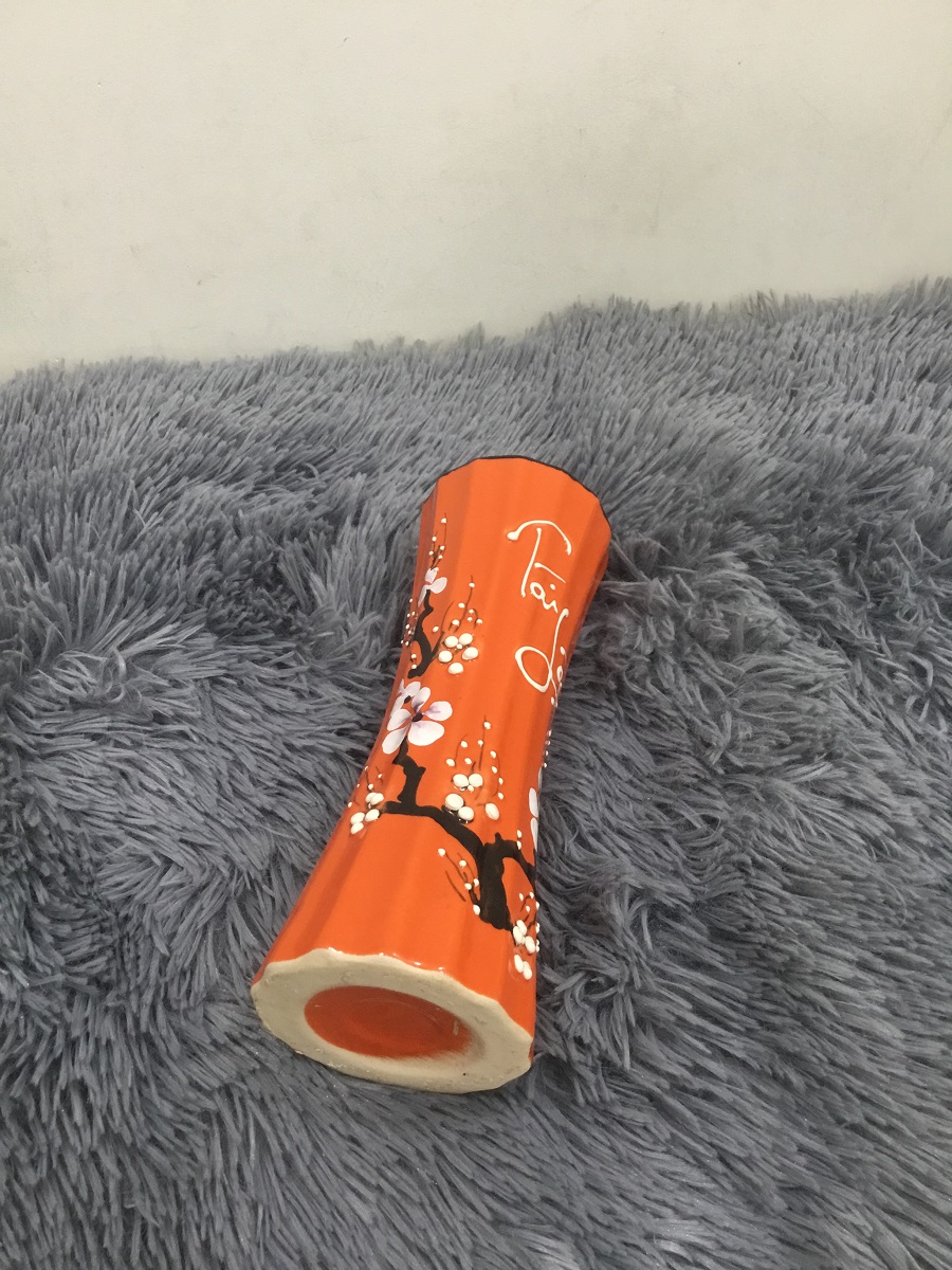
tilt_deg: -46.5
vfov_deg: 58.4
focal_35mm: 31
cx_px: 476
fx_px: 1137
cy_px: 635
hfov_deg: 45.4
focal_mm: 3.3
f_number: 2.4
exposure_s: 1/33
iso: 125
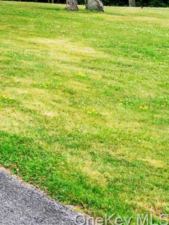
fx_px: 683
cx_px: -336
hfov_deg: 10.3
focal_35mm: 105
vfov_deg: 17.0
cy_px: -109
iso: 400
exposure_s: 1/160
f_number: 9
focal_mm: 24
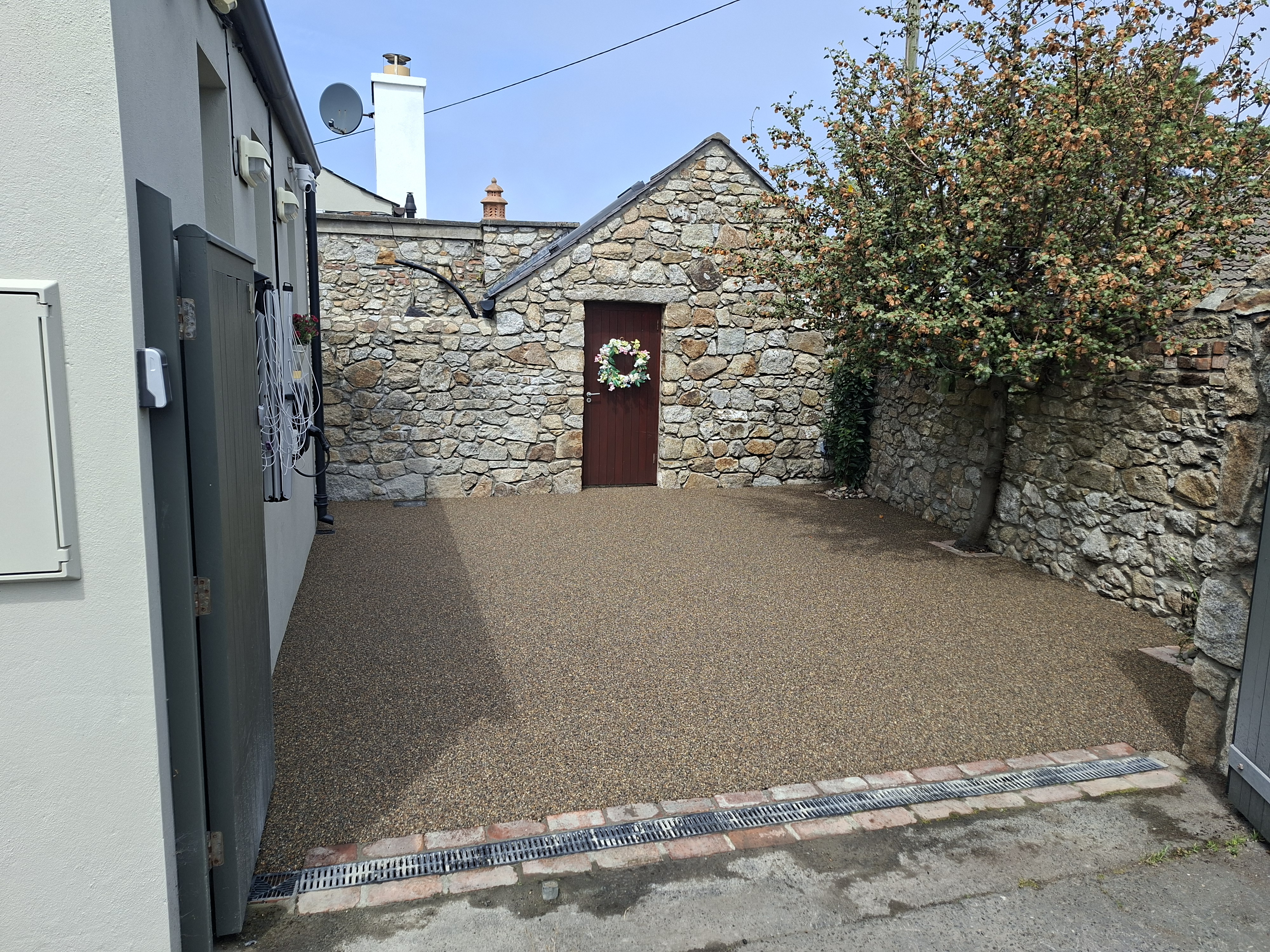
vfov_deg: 58.9
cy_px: 476
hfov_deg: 73.9
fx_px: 844
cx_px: 635
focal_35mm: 23
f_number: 1.8
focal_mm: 5.54
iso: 50
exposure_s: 1/1222
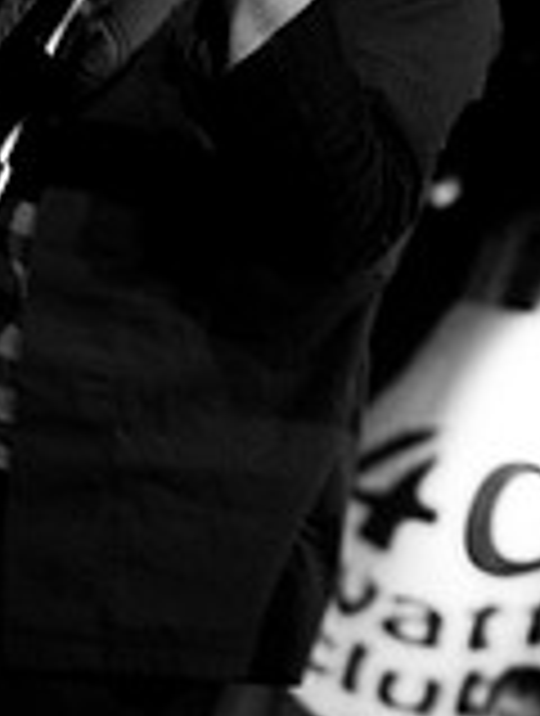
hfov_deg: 12.2
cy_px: 9
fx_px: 2527
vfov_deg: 15.8
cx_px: 313
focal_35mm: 122
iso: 1000
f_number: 1.8
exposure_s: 1/60
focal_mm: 30
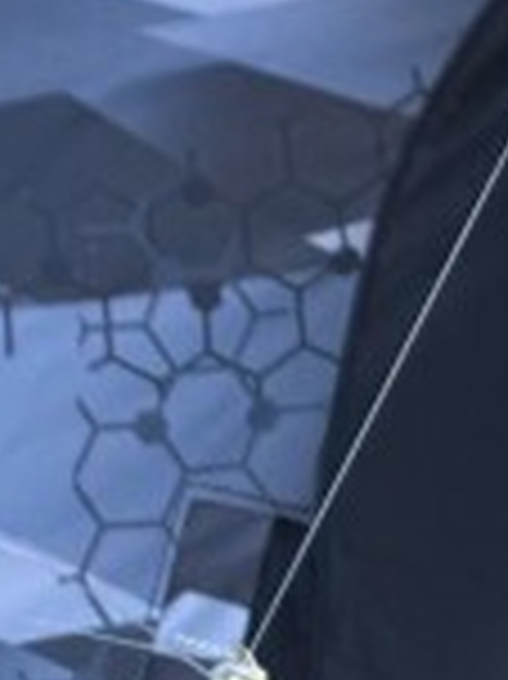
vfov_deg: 12.9
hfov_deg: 10.6
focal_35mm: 127
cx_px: -557
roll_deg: -12.8
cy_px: -806
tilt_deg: -24.6
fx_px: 2489
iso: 80
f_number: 1.78
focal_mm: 6.76
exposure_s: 1/1238
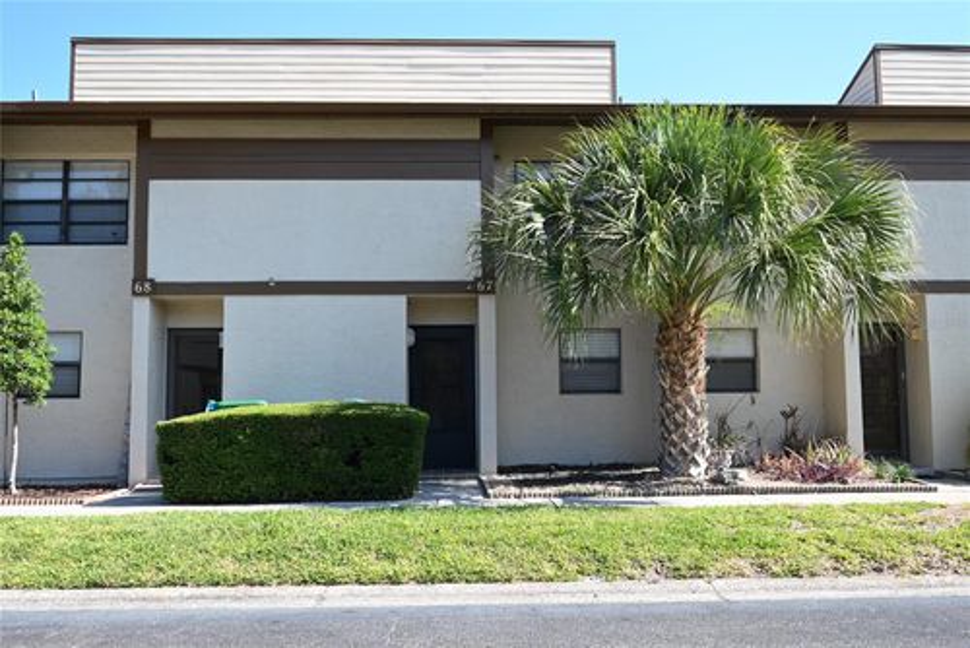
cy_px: 324
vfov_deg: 40.0
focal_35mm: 33
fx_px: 890
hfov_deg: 57.2
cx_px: 485
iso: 110
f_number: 5.6
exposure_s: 1/250
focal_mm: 22
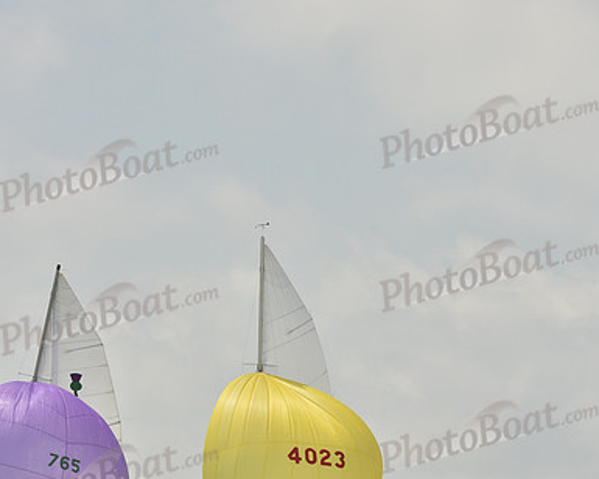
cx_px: 300
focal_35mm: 283
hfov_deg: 6.8
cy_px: 375
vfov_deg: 5.5
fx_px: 5017
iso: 320
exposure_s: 1/1250
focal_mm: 200
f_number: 8
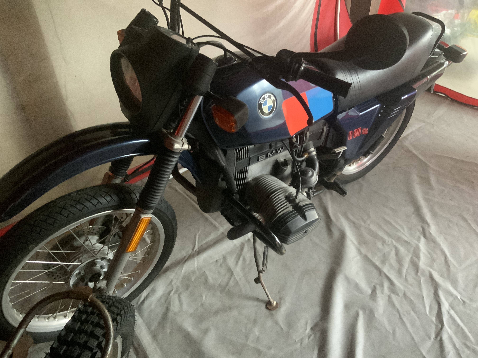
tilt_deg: -37.5
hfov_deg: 61.7
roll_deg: +1.2
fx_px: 400
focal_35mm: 29
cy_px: 179
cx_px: 239
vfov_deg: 48.2
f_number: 1.8
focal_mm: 3
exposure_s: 1/25
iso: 400
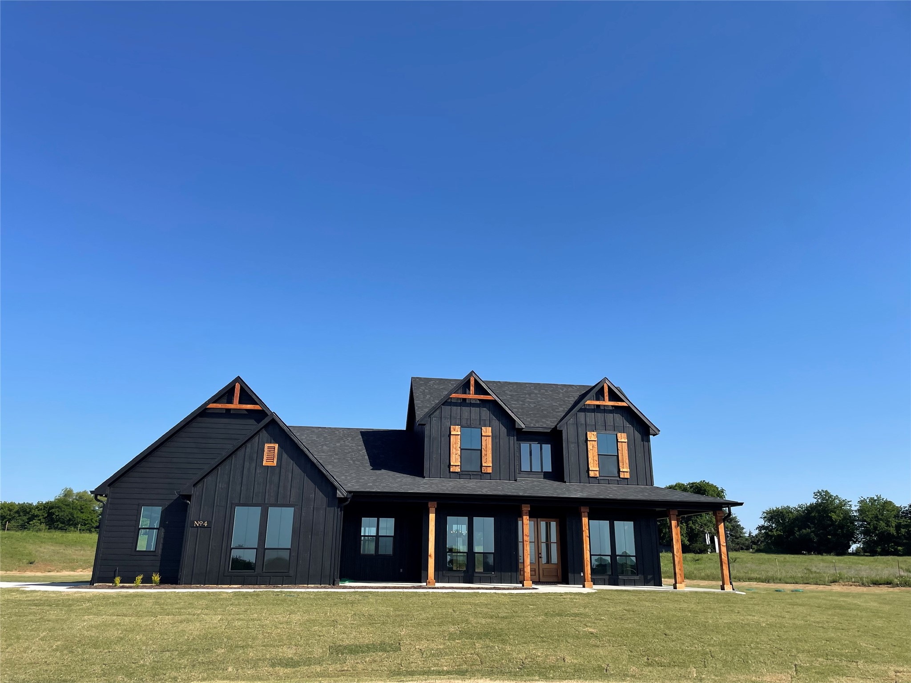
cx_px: 456
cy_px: 342
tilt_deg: +17.3
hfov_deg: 67.3
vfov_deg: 53.1
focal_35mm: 26
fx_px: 684
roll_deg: +0.1
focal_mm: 4.2
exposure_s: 1/3205
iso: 32
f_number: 1.6
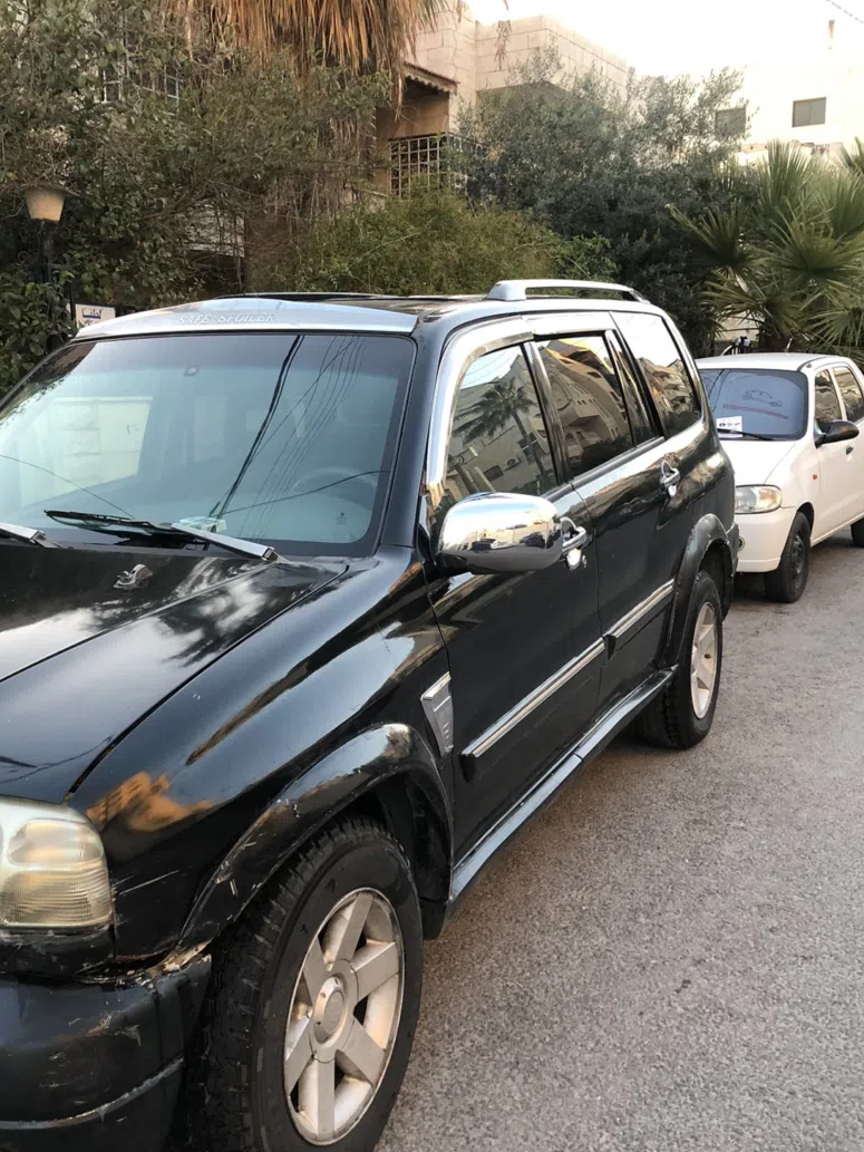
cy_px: 608
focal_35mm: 37
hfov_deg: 38.7
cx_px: 411
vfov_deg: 50.1
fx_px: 1231
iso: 25
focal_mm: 4
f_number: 1.8
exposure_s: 1/30
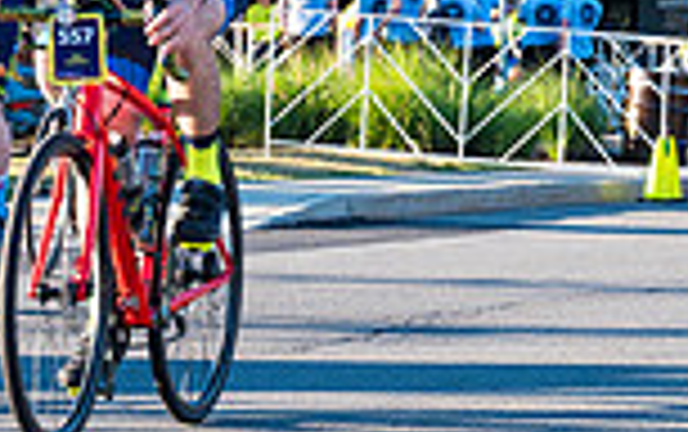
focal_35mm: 270
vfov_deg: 4.9
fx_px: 5068
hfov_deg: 7.7
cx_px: 0
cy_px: 58
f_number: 6.3
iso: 400
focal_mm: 70
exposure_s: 1/250
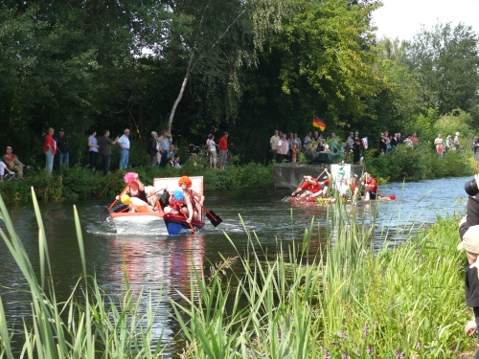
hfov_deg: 20.2
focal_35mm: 97
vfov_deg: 15.2
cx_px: 240
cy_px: 180
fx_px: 1342
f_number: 3.2
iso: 160
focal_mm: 20.6
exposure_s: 1/500
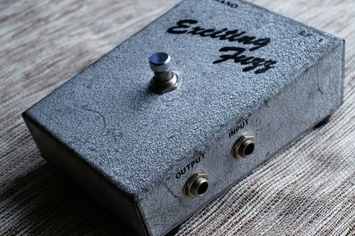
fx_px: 517
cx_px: 178
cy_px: 118
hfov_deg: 37.9
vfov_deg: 25.7
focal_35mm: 52
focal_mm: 35
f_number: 9
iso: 100
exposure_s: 1/1.25
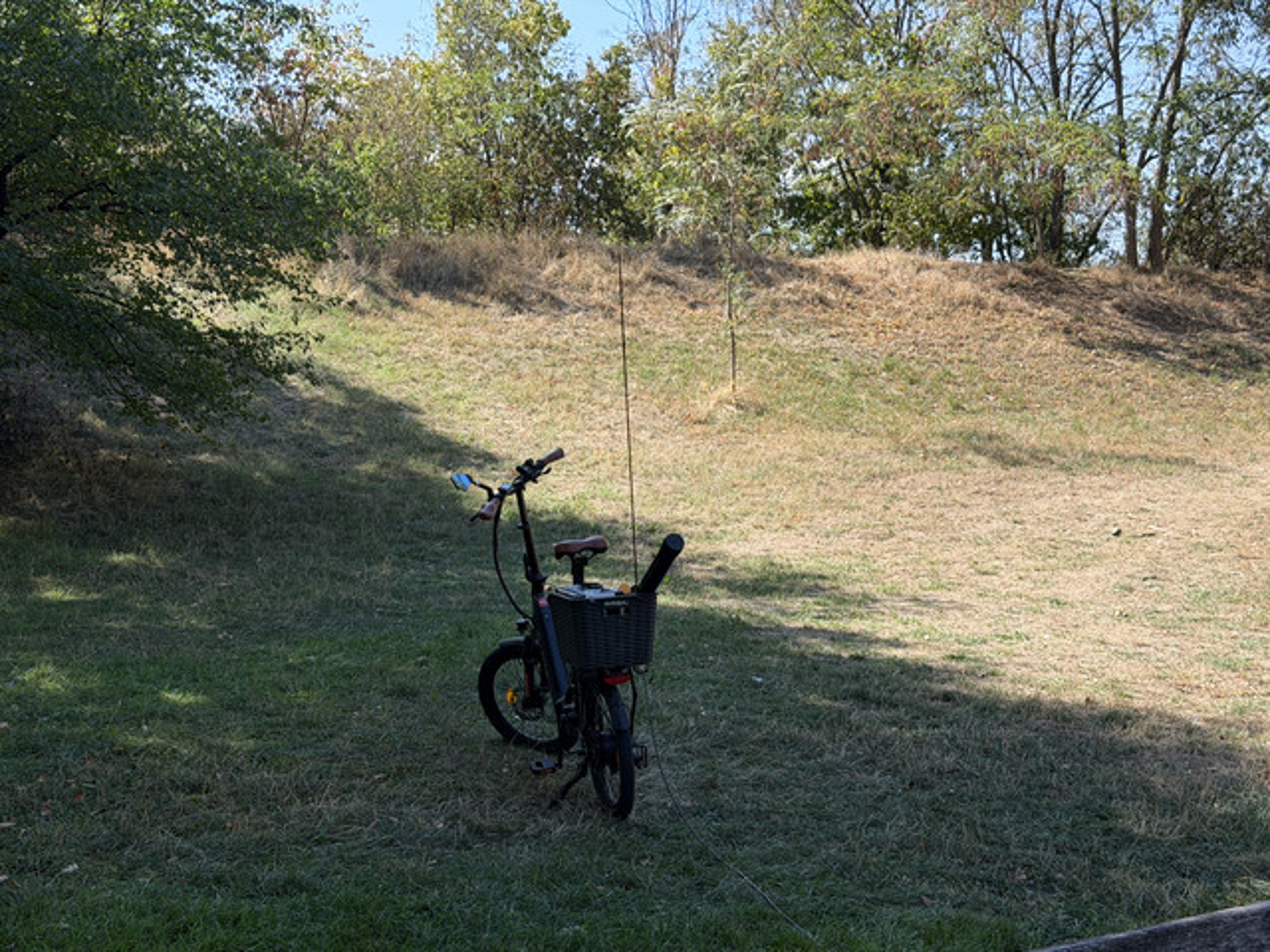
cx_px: 635
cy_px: 476
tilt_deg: -3.7
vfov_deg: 30.3
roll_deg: -1.2
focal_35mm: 48
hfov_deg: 39.7
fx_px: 1761
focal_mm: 6.76
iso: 64
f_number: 1.78
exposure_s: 1/1353
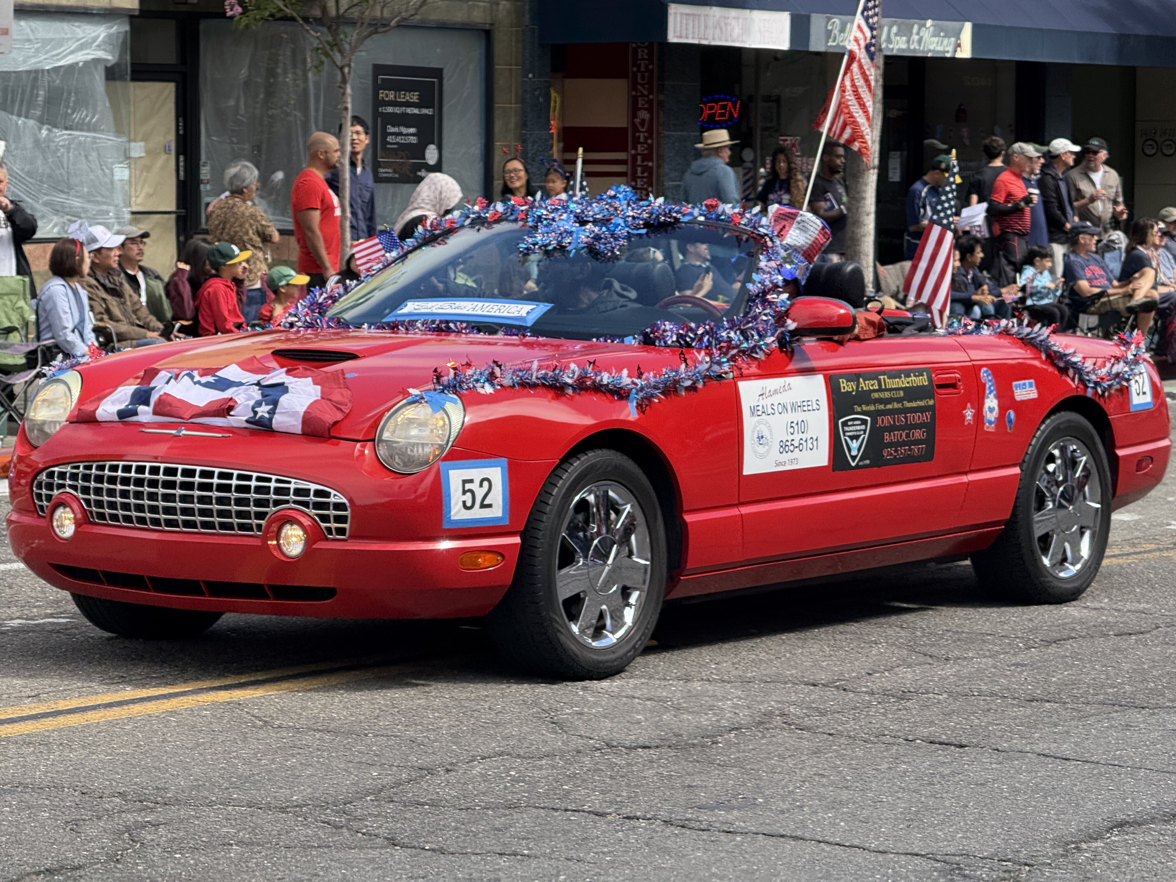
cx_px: 588
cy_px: 441
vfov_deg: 12.3
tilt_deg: -3.1
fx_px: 4077
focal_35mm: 120
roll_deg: -0.8
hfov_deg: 16.4
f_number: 2.8
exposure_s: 1/721
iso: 64
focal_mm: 15.66
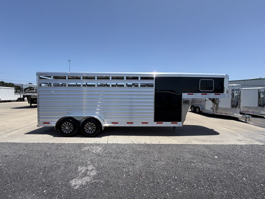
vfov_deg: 85.7
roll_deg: -1.5
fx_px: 107
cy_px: 100
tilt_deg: -2.9
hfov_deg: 102.1
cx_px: 132
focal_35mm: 14
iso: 20
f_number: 2.2
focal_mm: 2.22
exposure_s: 1/770
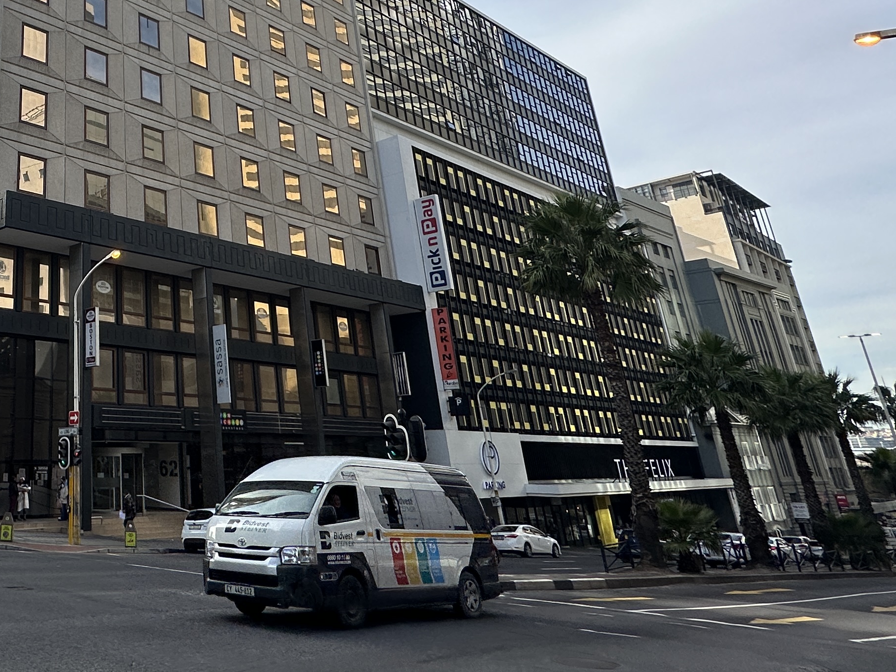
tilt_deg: +21.6
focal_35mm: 31
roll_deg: +0.4
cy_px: 145
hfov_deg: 50.9
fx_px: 802
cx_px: 73
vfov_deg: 43.5
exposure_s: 1/1261
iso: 40
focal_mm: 2.22
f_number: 2.2
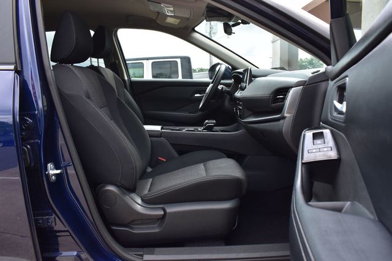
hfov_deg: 67.4
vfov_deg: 47.9
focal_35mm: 27
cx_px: 196
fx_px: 294
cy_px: 130
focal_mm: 18
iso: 400
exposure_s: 1/125
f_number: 9
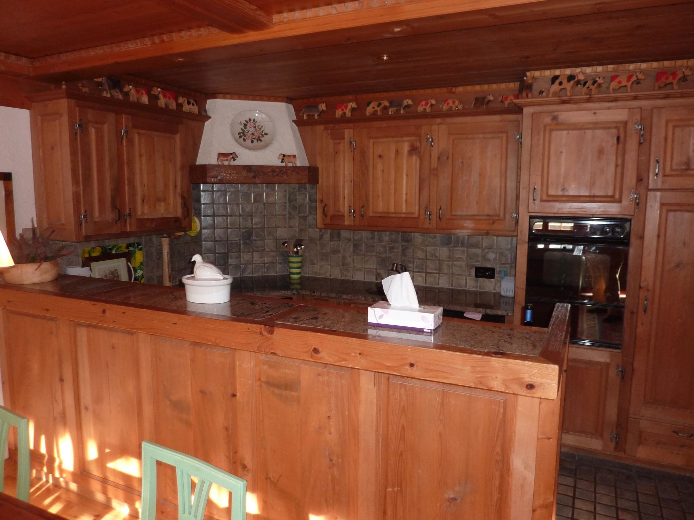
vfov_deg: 54.9
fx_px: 501
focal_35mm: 25
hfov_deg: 69.4
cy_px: 260
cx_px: 347
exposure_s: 1/30
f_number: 3.3
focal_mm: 4.1
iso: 200
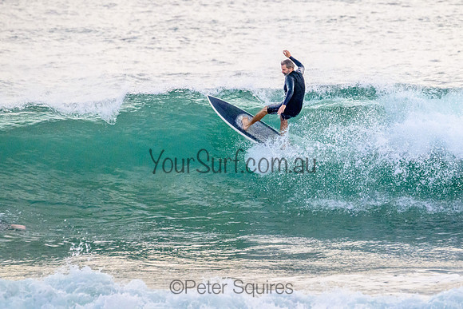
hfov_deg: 2.7
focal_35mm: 750
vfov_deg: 1.8
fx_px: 9652
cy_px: 116
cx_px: 290
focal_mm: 600
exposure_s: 1/2000
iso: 4500
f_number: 11
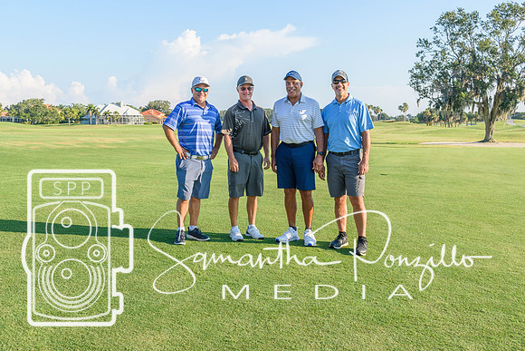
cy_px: 176
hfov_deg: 47.9
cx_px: 262
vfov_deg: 33.0
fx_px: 591
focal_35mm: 40
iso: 200
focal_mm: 27
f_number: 8
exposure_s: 1/250
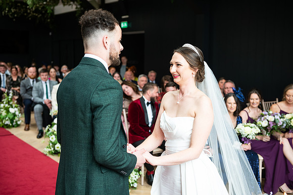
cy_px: 98
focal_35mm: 48
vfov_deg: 28.1
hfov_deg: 41.1
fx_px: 391
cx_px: 146
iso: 400
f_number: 3.5
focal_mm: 48
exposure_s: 1/200
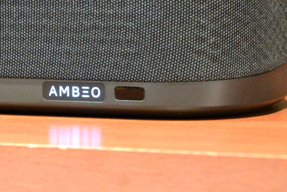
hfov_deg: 14.5
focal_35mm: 141
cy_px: 46
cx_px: 80
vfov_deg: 9.7
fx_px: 1123
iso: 3200
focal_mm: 55
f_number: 5.6
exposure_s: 1/5
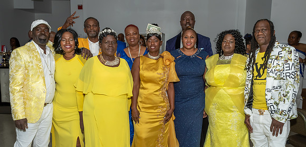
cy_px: 84
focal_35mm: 34
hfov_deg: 59.8
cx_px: 152
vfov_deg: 30.9
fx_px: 266
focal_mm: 17
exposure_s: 1/250
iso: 640
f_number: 9
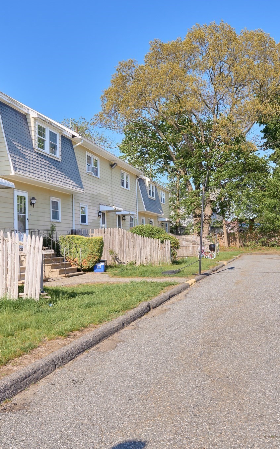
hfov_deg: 37.2
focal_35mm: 34
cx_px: 159
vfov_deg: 56.7
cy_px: 222
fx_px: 415
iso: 160
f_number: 8
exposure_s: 1/500
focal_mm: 22
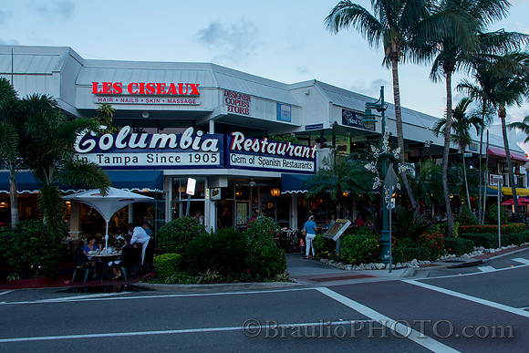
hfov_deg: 53.3
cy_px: 166
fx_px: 521
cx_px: 332
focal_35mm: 35
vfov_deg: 37.4
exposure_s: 1/125
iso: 400
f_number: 5
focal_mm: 28
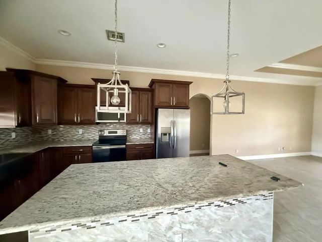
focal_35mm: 14
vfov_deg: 85.7
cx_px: 161
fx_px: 130
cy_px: 121
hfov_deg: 102.1
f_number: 2.2
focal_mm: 2.22
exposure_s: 1/52
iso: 1250
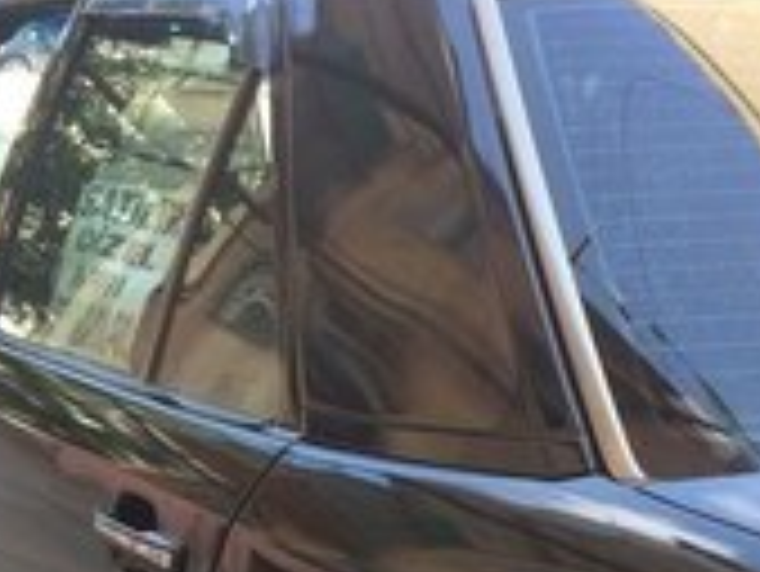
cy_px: 946
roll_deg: -1.2
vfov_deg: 15.5
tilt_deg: -26.9
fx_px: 1868
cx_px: 409
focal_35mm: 85
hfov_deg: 23.0
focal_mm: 4.15
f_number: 2.2
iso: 32
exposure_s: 1/216
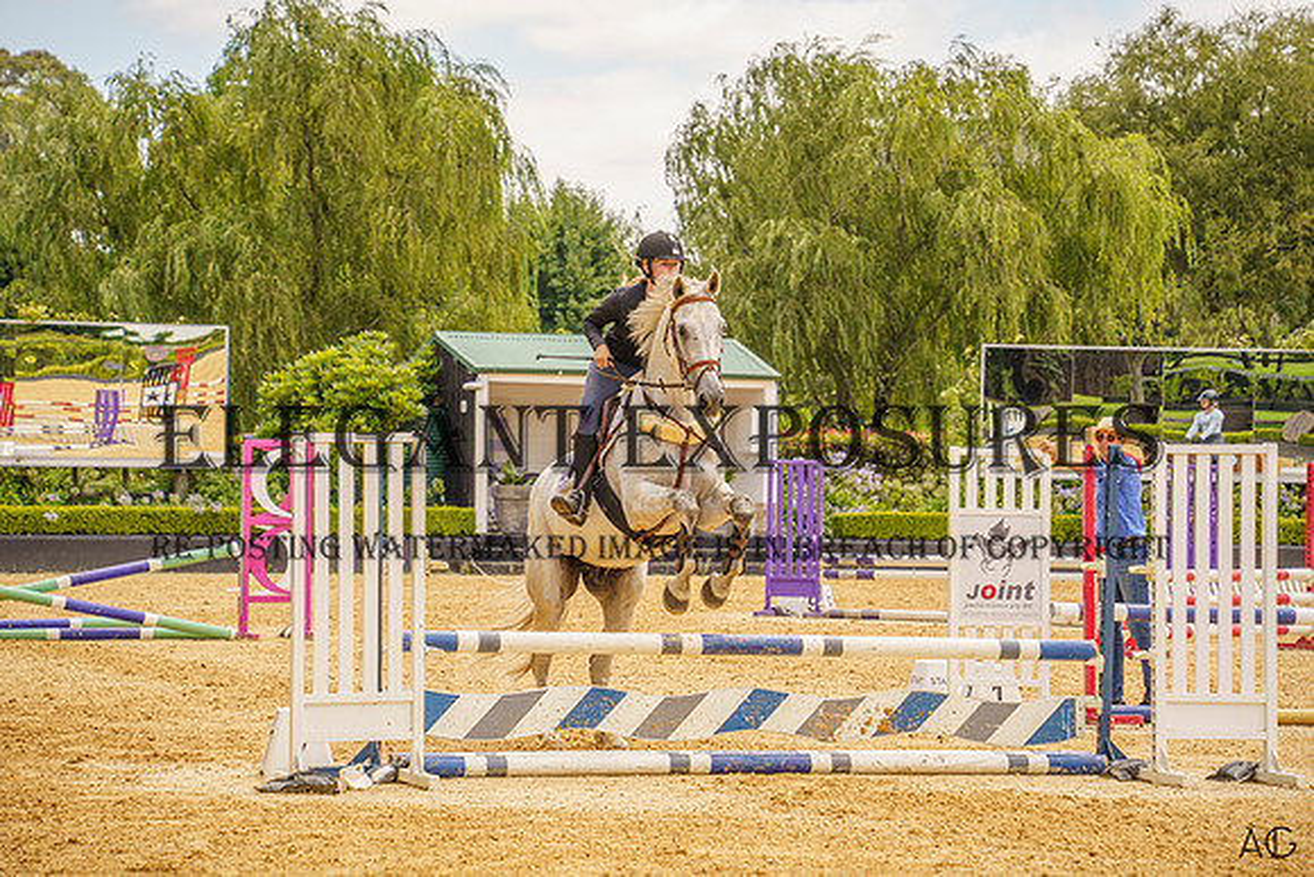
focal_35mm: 131
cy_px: 438
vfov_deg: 10.5
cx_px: 657
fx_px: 4777
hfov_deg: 15.7
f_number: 5.6
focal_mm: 129
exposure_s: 1/1600
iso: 800
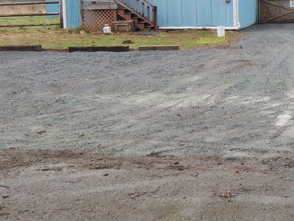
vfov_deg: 17.9
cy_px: 70
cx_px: 279
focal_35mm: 82
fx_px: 696
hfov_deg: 23.1
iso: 125
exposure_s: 1/250
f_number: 3.4
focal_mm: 6.8
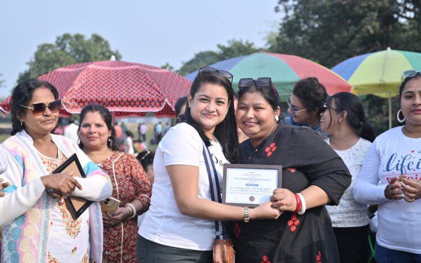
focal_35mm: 52
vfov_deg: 24.9
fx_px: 597
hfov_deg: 38.9
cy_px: 140
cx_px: 207
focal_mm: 50
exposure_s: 1/320
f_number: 5.6
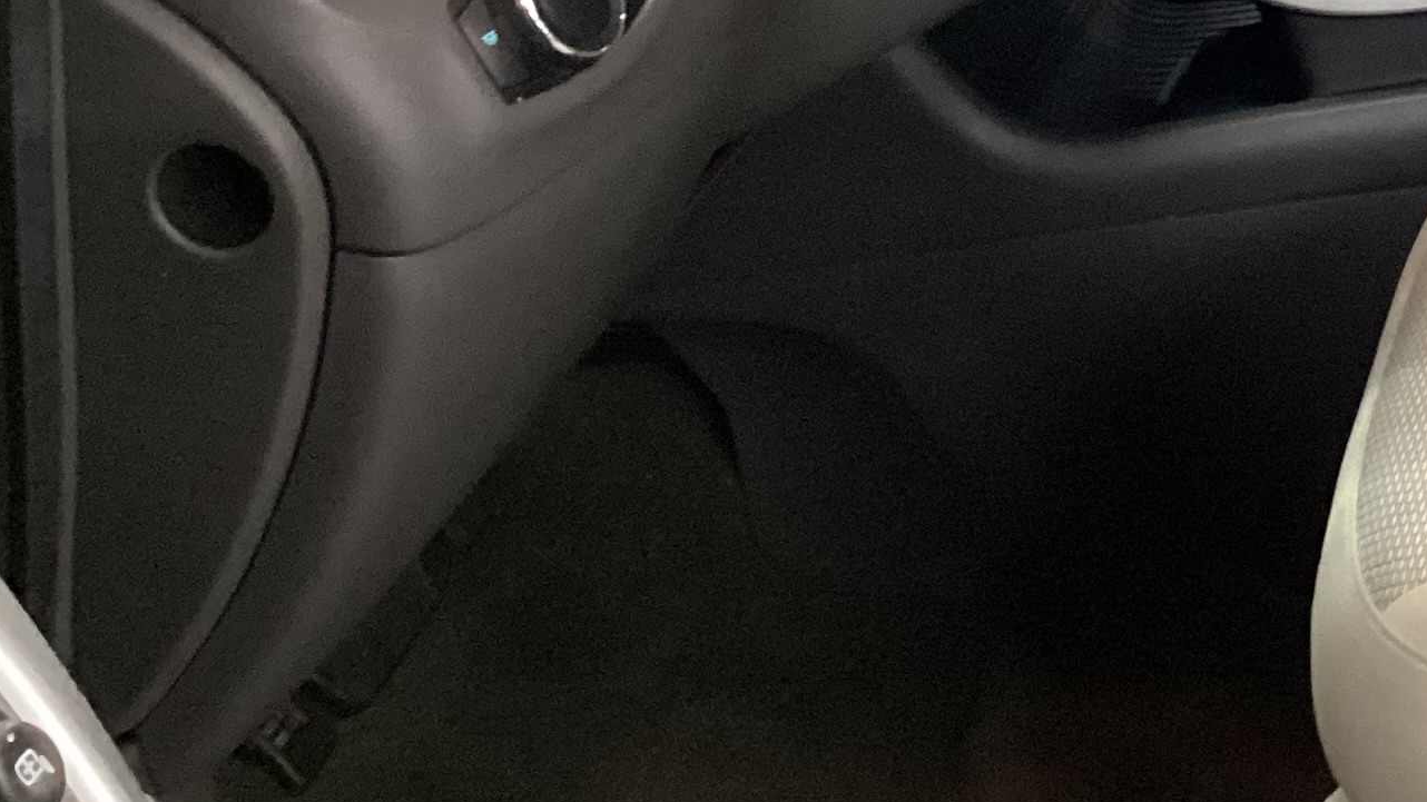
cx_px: 1653
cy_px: -99
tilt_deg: -23.0
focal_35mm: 86
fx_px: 3254
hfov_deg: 23.0
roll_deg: +0.0
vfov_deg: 13.7
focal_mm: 3.3
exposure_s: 1/25
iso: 400
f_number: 2.4
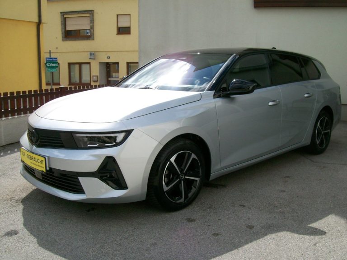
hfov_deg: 51.4
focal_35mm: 36
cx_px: 174
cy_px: 130
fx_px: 361
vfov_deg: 39.7
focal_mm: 6
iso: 80
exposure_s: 1/526
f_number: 4.8
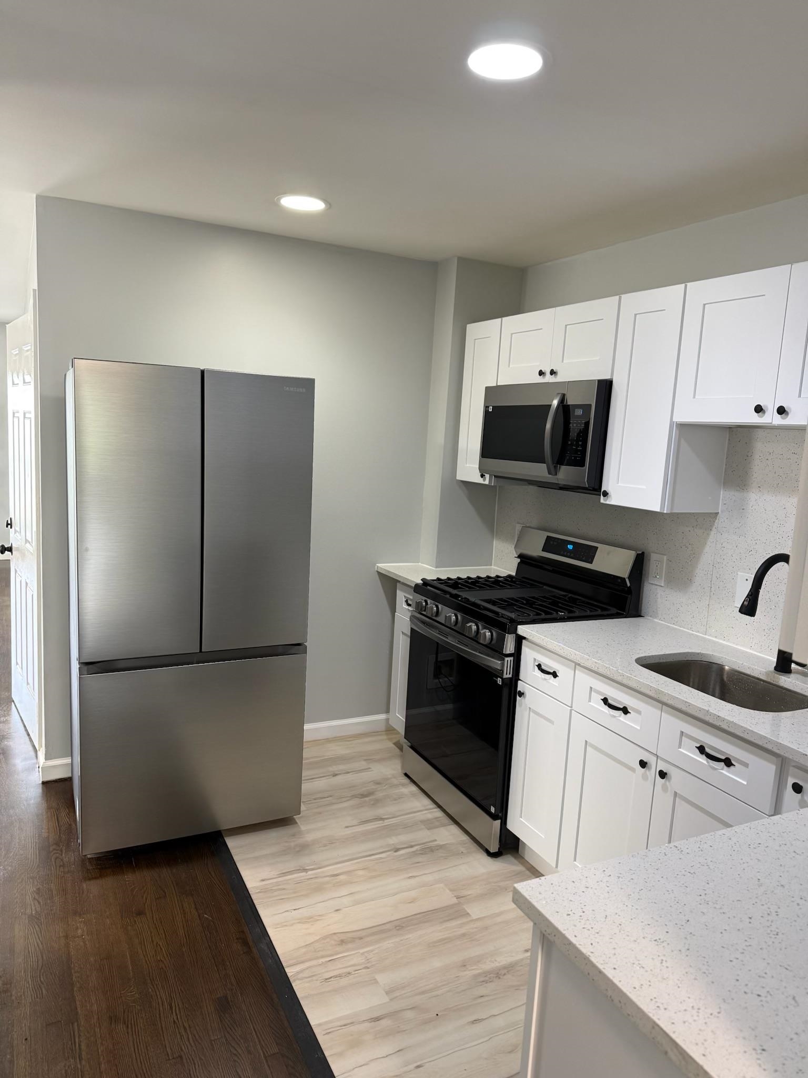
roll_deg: -3.7
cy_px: 539
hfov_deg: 56.8
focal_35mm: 24
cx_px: 404
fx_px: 747
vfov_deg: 71.6
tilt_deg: -8.0
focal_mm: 6.76
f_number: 1.78
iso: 250
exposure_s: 1/60
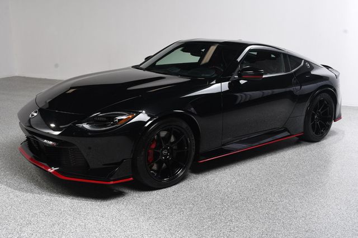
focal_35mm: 39
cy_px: 119
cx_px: 179
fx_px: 388
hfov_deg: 49.6
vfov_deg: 34.2
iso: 100
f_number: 10
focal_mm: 26
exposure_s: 1/160
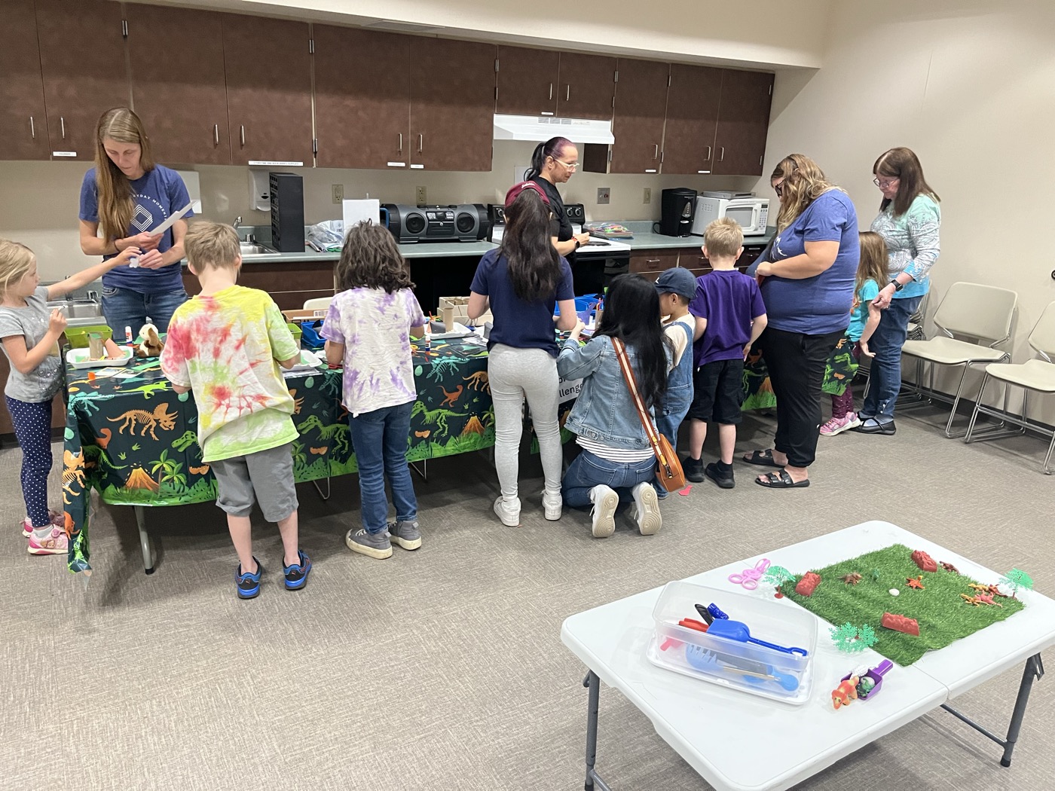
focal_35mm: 26
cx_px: 528
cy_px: 396
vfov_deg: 53.1
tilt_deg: -18.5
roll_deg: -1.8
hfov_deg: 67.3
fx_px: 792
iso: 500
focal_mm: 5.1
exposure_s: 1/60
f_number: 1.6
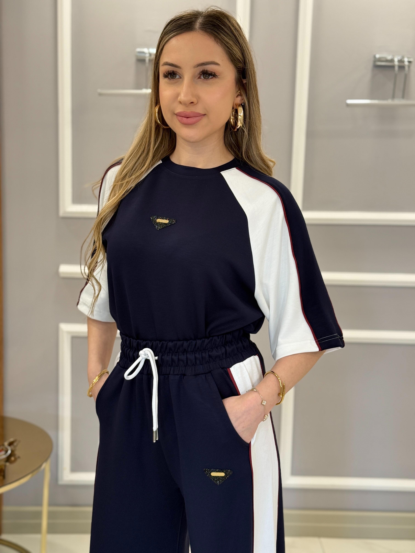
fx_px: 767
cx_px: 208
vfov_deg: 39.7
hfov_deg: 30.3
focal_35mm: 48
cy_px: 276
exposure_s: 1/63
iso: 100
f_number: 1.78
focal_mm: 6.76
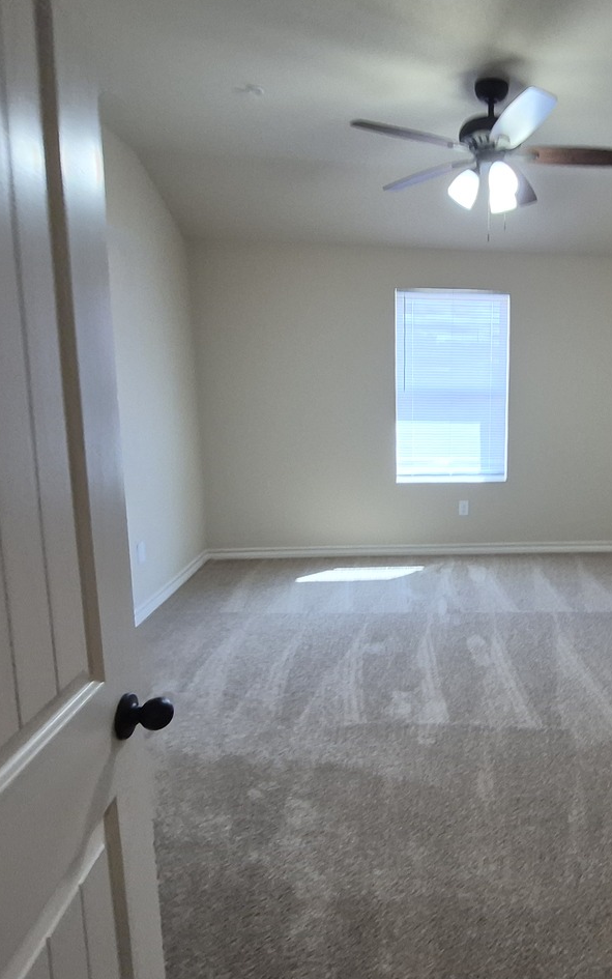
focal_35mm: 21
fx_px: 560
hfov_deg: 54.0
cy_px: 486
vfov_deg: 82.3
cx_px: 477
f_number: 2.2
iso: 250
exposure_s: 1/60
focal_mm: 1.74
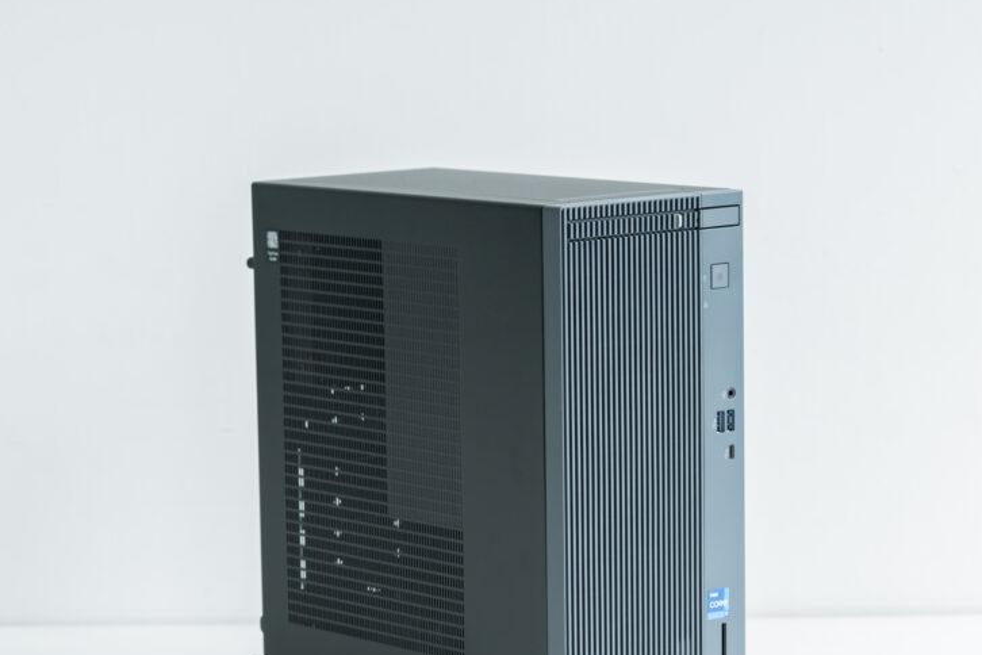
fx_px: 3464
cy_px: 422
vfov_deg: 10.8
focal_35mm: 127
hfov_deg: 16.1
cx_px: 519
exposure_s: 1/100
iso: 400
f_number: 5
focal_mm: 90
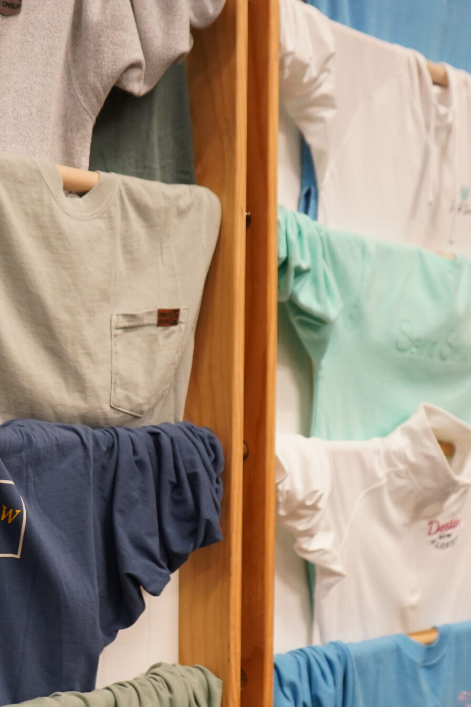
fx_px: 1157
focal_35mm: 59
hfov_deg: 22.8
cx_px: 114
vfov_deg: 33.8
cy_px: 435
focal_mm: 31
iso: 2500
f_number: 4
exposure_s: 1/160
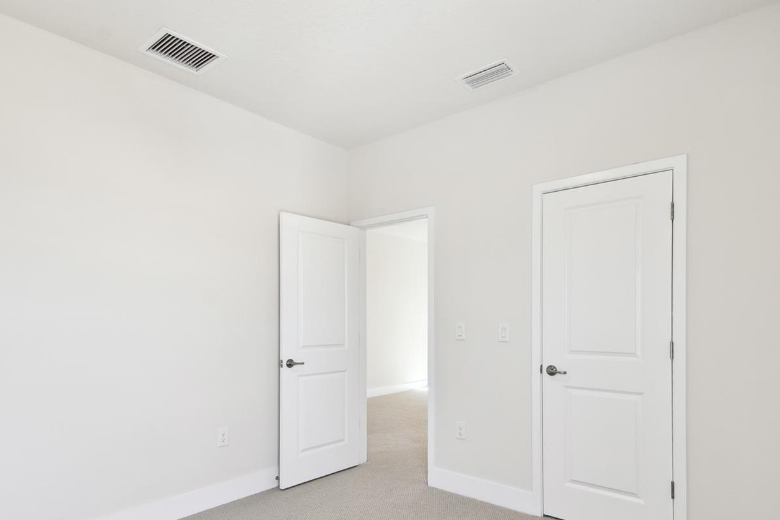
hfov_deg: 84.0
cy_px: 326
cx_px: 396
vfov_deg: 61.1
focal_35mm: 20
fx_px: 433
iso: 100
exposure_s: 1/10
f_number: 7.1
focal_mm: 10
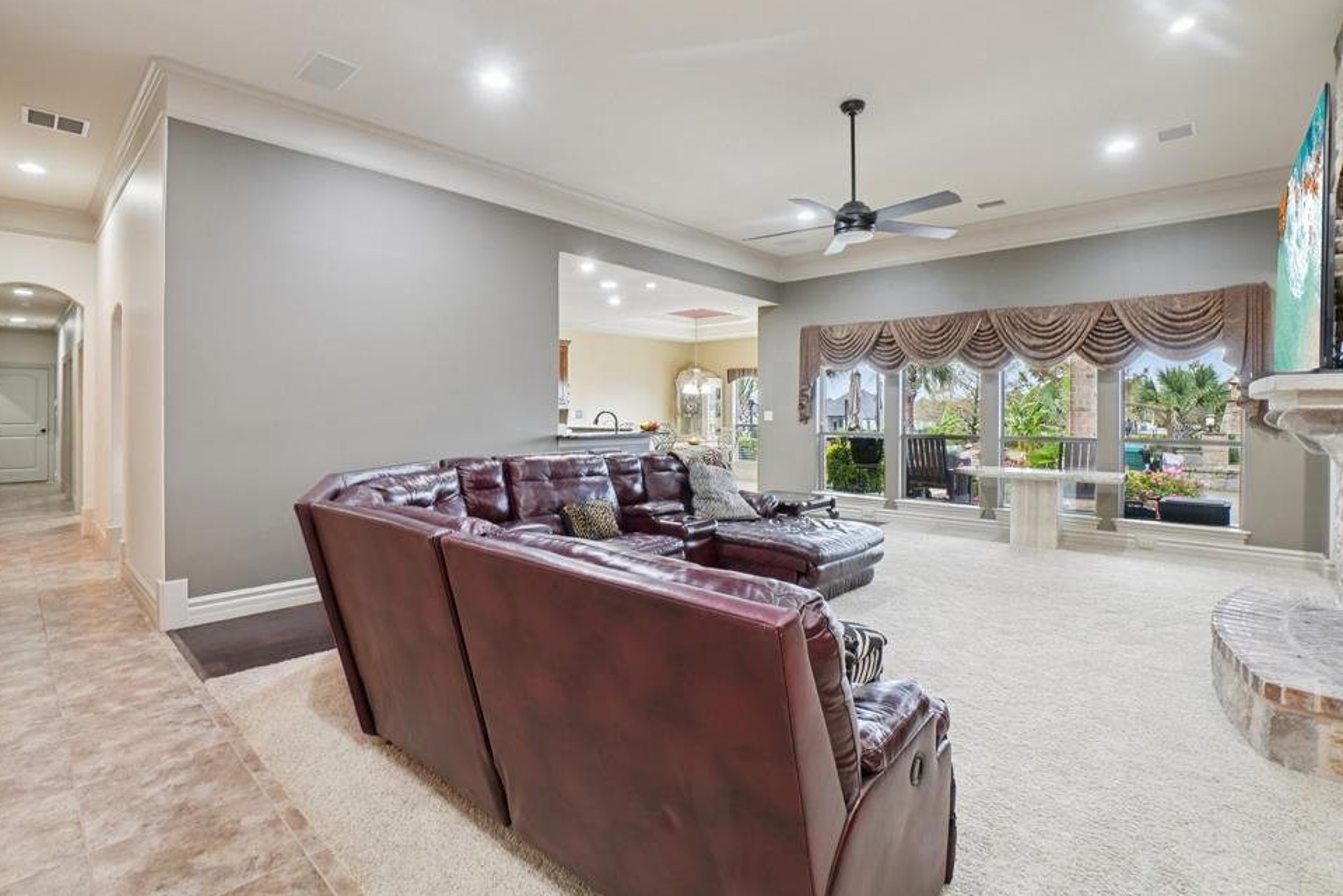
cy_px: 424
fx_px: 597
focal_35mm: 16
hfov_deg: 96.7
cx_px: 651
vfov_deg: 73.7
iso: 400
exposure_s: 1/4
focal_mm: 10
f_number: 8
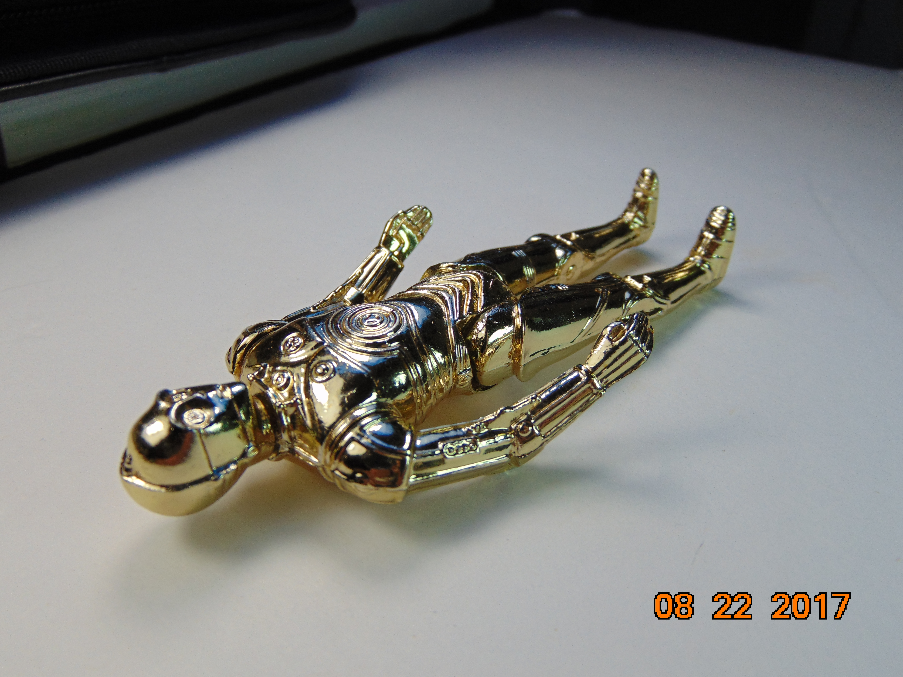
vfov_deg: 46.8
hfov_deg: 60.0
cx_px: 452
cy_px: 338
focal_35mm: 30
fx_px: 783
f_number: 3.1
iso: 80
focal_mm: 5.4
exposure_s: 1/640
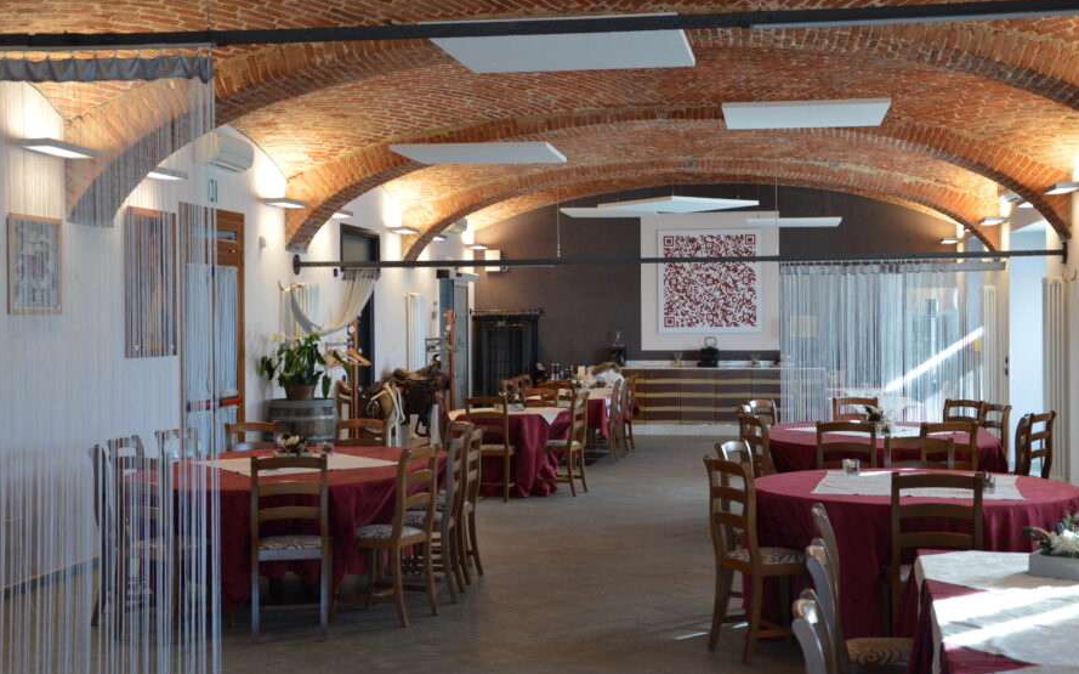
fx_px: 1440
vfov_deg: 26.3
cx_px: 551
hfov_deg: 41.1
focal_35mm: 49
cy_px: 317
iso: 400
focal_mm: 30
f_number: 4.2
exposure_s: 1/30
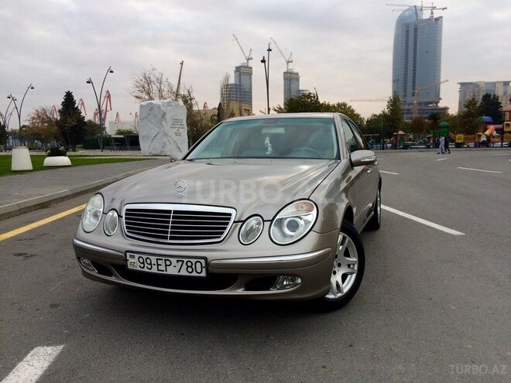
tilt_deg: -7.4
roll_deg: +0.8
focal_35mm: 29
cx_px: 256
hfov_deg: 61.7
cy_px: 192
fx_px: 428
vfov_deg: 48.2
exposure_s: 1/122
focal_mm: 4.15
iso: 32
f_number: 2.2
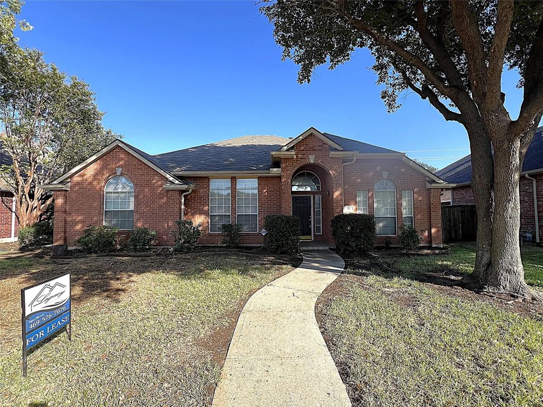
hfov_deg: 94.5
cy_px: 204
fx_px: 251
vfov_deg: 78.1
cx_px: 272
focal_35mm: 16
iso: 32
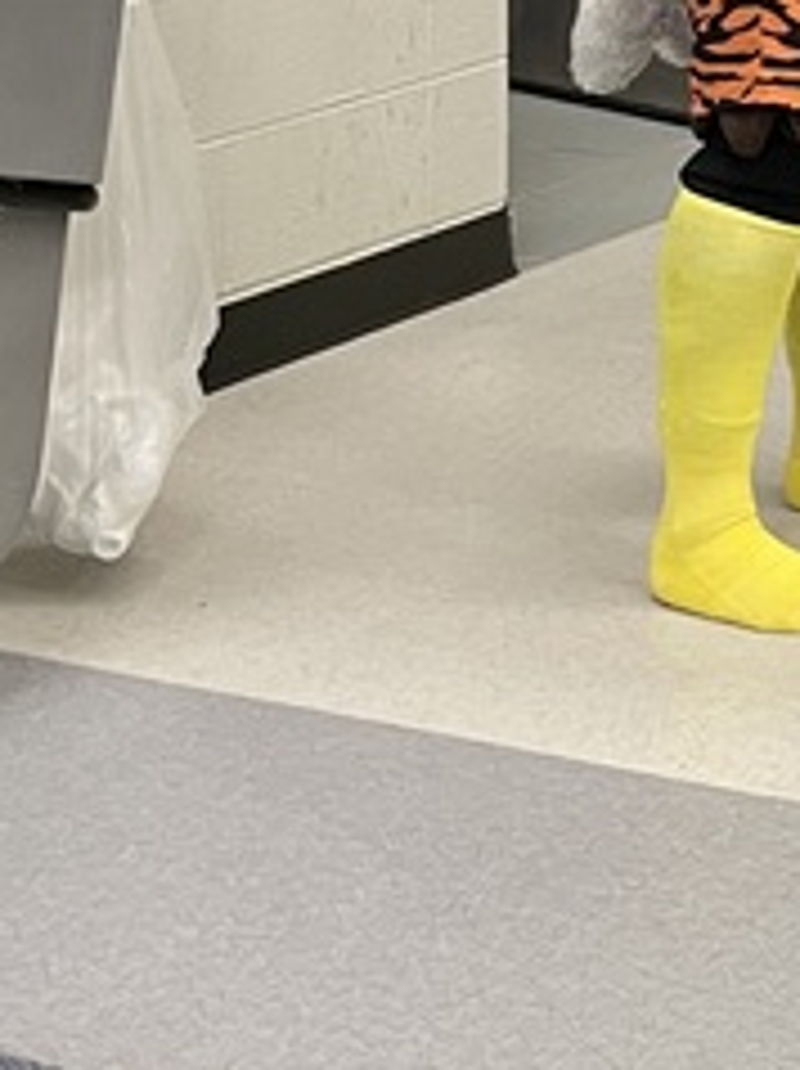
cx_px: 1142
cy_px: -468
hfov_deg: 12.6
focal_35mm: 112
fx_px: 3457
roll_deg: +0.3
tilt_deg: -3.0
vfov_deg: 16.3
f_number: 1.6
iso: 100
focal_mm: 4.2
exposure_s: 1/60
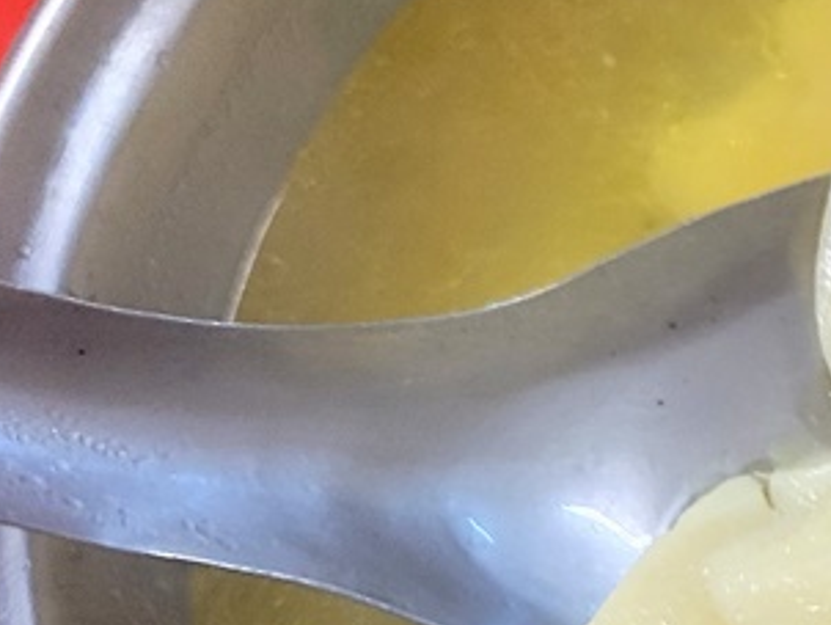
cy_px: 600
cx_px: 1244
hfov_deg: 19.7
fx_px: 2066
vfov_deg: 16.9
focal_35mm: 86
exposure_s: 1/119
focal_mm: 5.4
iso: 320
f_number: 1.8
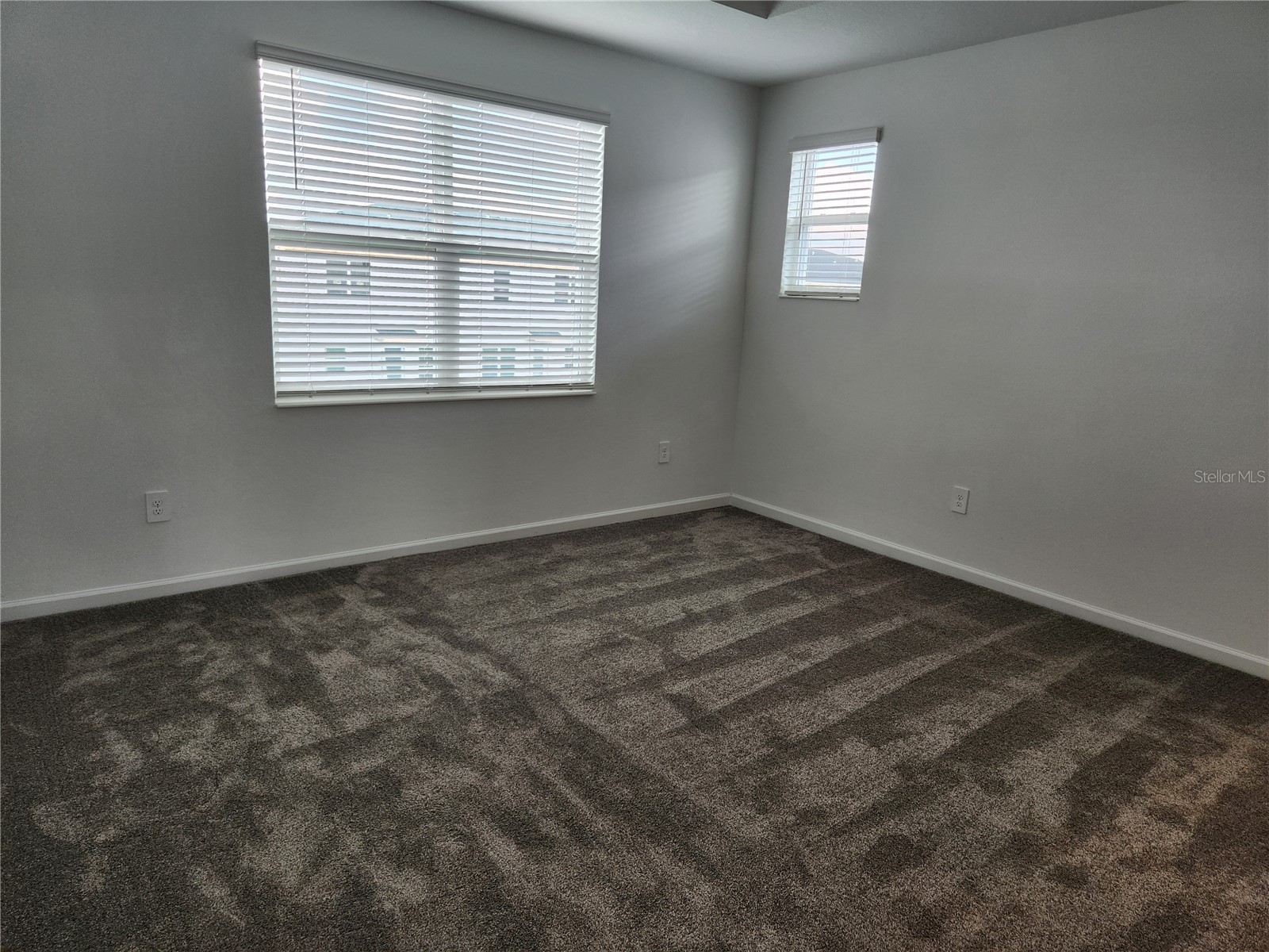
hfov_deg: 73.9
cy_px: 476
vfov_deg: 58.9
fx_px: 843
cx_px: 634
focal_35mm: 23
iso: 64
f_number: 1.8
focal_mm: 5.4
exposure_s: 1/120
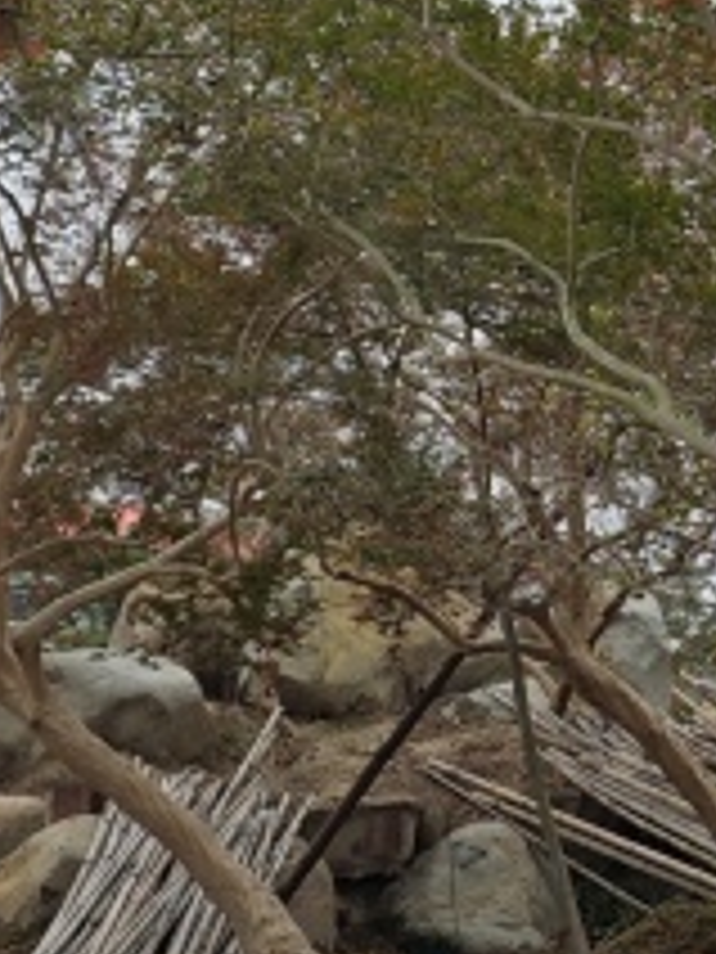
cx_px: 1585
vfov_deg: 16.5
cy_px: -52
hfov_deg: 11.2
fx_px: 3199
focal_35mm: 116
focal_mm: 6.55
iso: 50
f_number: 1.6
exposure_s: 1/2492
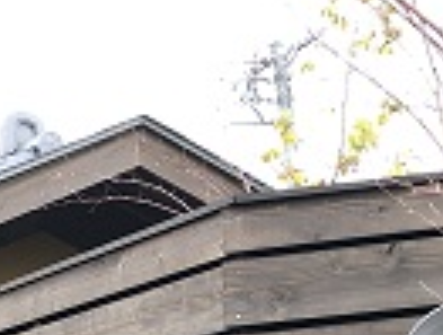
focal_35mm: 129
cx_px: -42
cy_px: 748
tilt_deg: -4.4
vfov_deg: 10.3
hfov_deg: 14.9
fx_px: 1655
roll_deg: +2.8
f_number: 1.8
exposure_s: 1/40
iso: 25
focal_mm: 4
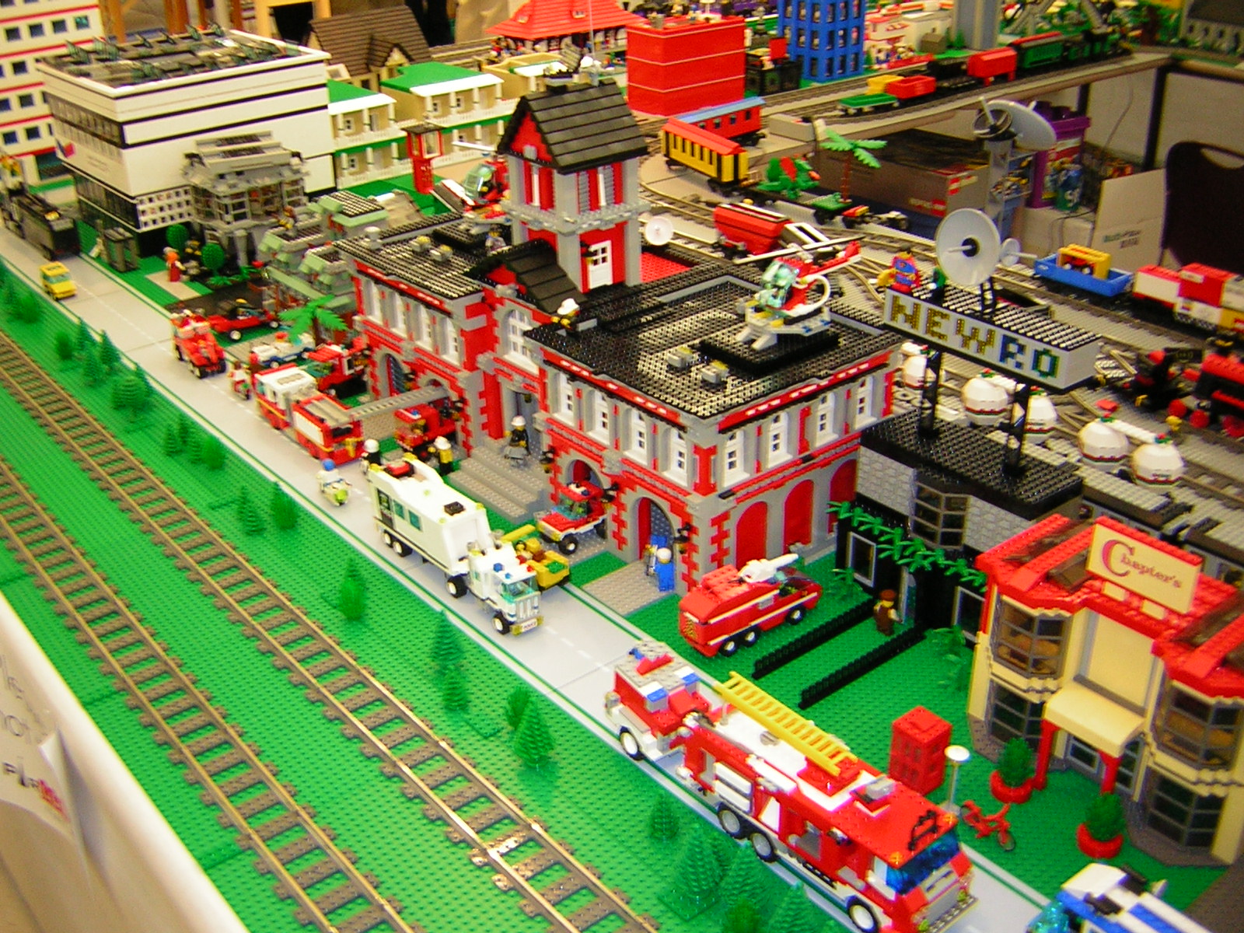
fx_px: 1294
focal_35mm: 36
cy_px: 466
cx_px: 622
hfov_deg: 51.4
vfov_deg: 39.7
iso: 74
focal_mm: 4.7
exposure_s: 1/5.7
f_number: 2.6
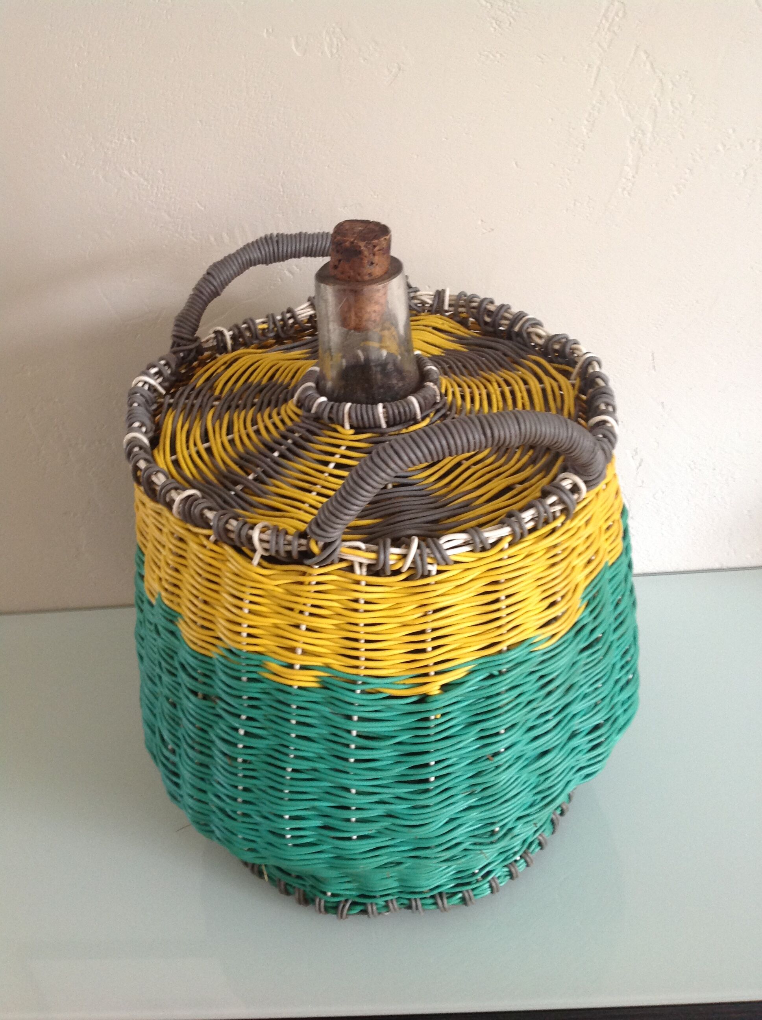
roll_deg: +6.8
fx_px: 1030
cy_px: 510
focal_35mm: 35
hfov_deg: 40.6
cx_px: 381
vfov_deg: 52.7
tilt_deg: -34.2
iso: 125
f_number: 2.4
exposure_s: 1/15
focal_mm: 4.28
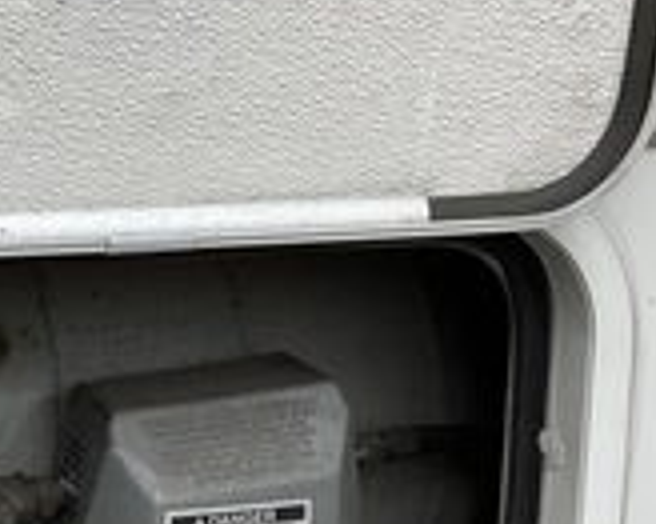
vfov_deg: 21.9
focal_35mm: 69
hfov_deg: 26.3
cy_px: 412
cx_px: 28
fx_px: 1339
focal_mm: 3
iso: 25
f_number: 1.8
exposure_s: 1/829
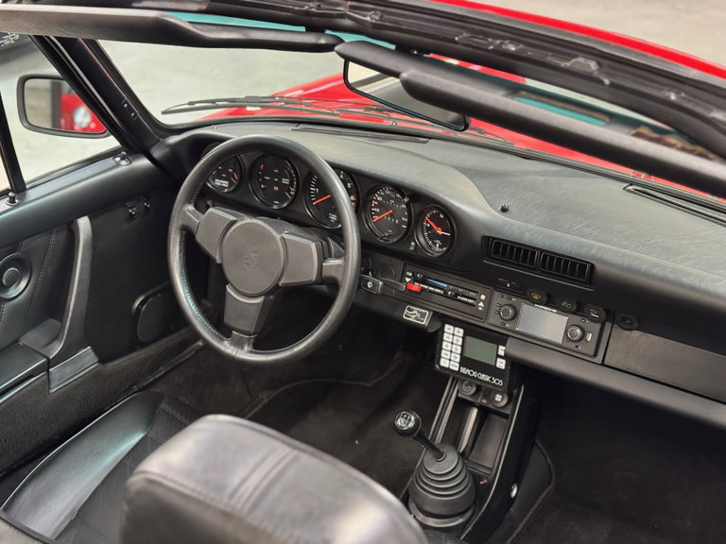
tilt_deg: -28.8
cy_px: 272
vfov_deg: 30.3
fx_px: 1007
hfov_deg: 39.7
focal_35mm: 48
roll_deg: +0.7
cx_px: 363
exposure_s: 1/33
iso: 500
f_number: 1.78
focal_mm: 6.76
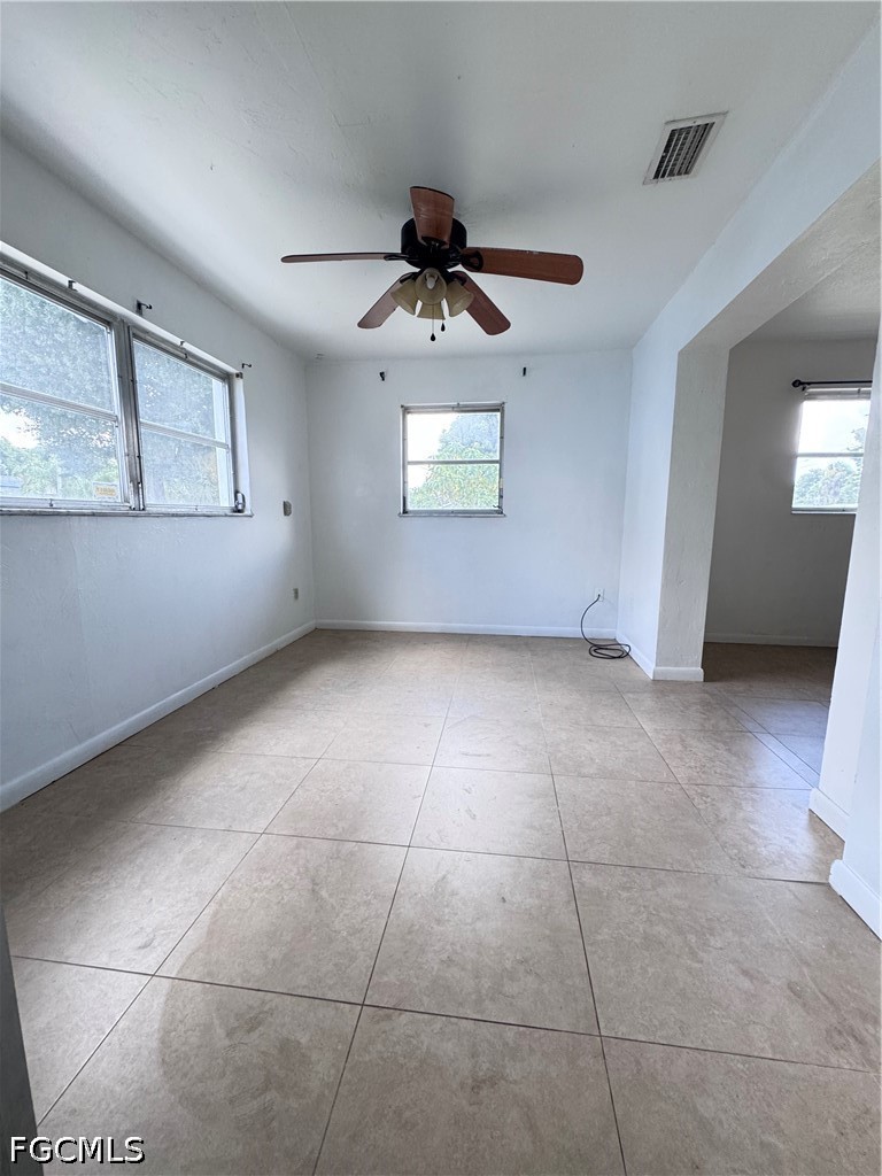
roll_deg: -0.4
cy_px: 588
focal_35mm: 14
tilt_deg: -5.7
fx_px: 476
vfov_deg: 102.1
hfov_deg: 85.7
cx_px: 441
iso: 200
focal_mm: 2.22
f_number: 2.2
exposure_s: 1/99
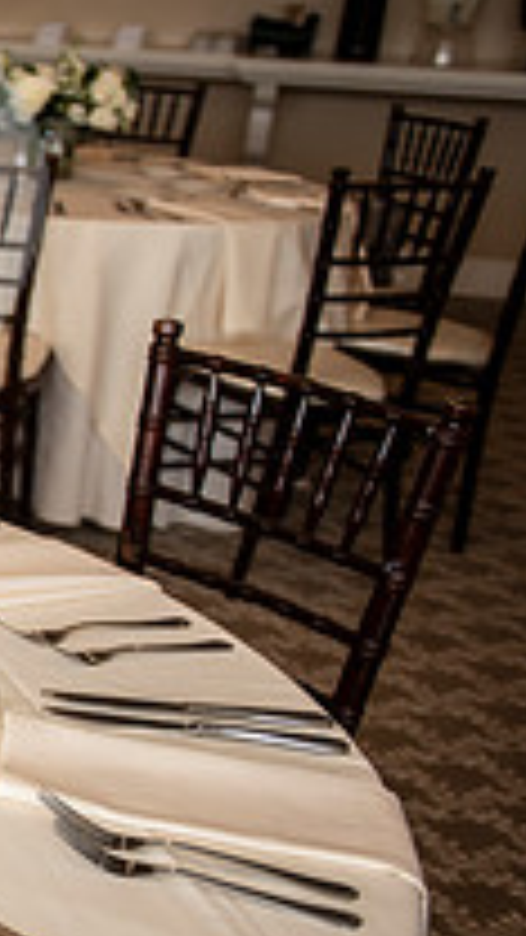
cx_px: -665
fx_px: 1736
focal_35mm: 70
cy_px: 569
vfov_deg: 30.1
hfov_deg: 13.5
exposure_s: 1/160
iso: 100
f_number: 2.8
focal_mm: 24
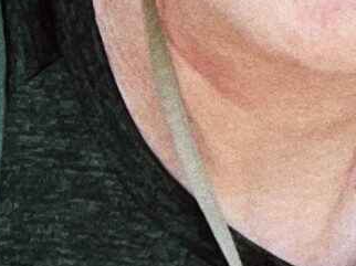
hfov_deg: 8.3
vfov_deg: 7.0
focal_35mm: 183
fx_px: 1881
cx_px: 1223
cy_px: -627
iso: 100
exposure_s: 1/121
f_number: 2.2
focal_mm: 2.71
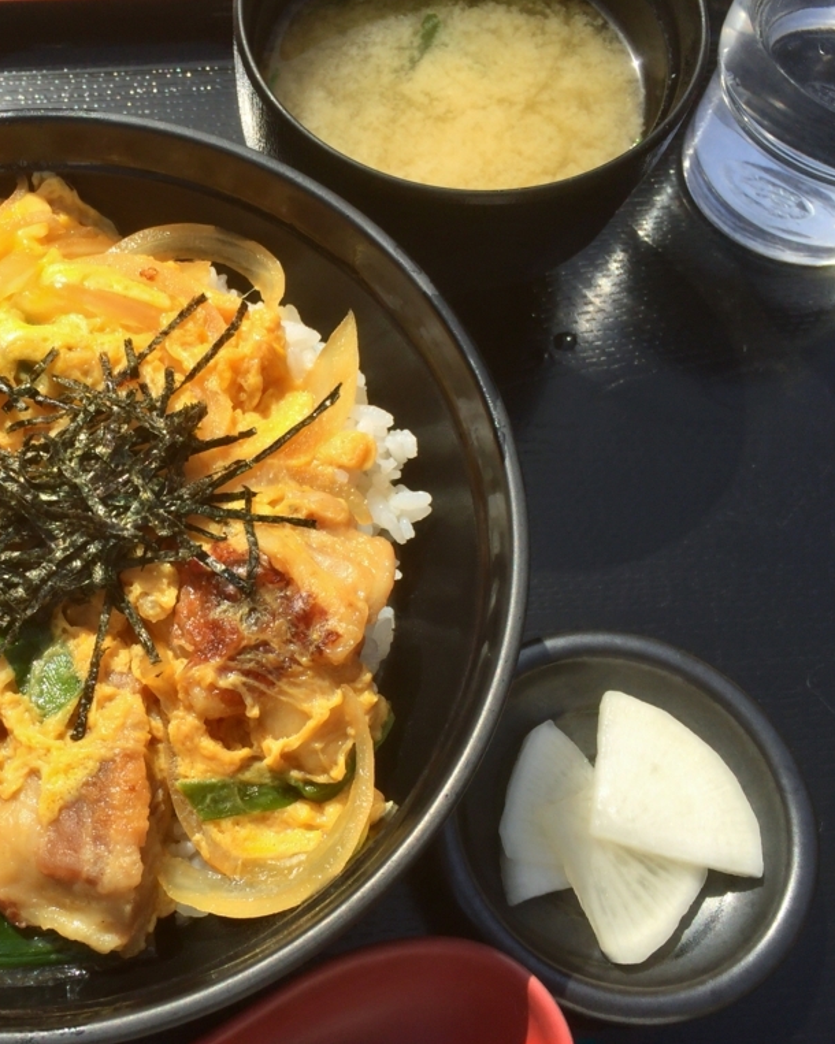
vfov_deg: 47.9
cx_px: 198
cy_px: 521
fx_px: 1174
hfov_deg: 38.1
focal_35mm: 38
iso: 32
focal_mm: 4.15
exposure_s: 1/1368
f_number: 2.2
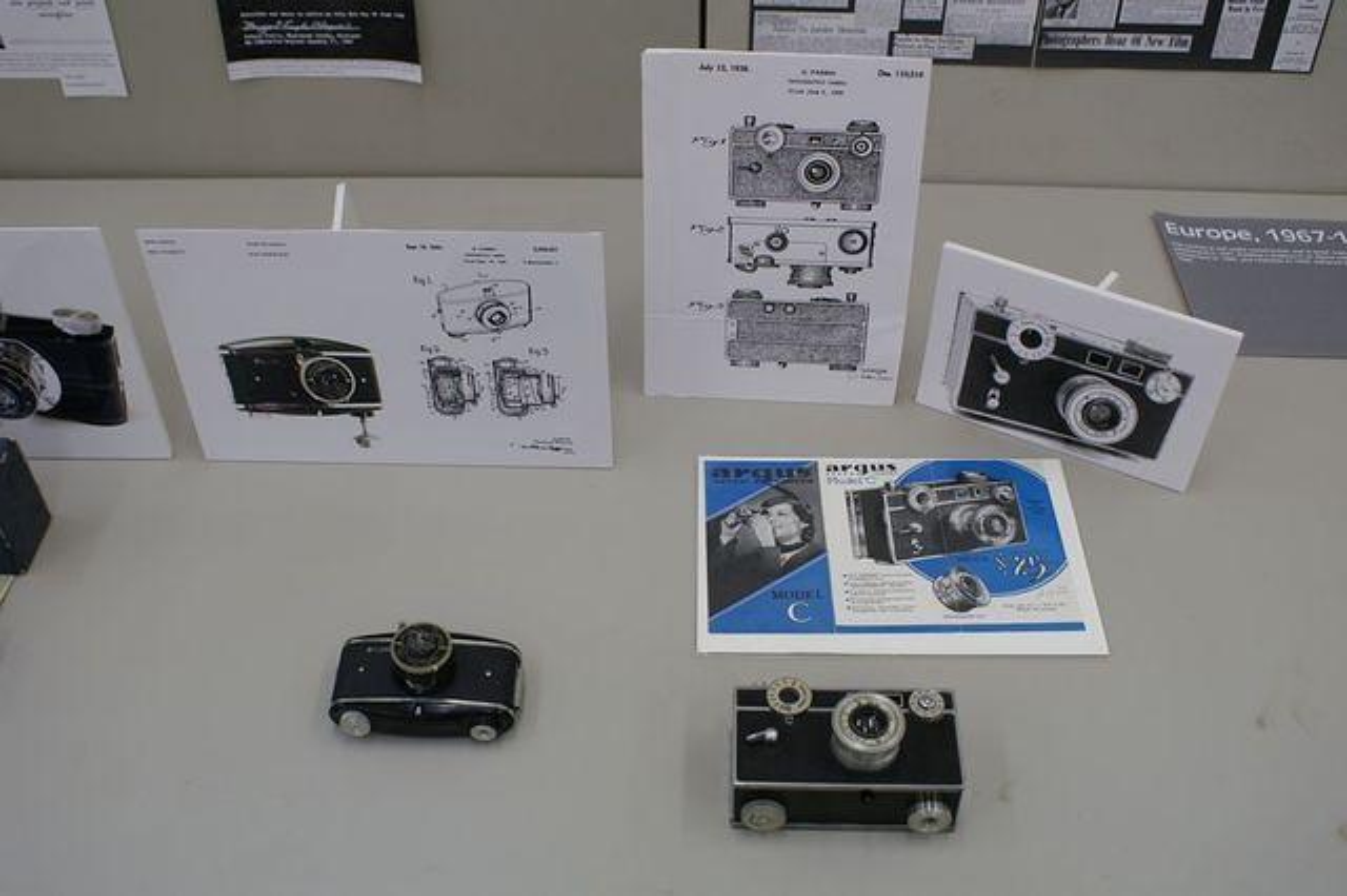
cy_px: 448
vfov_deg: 36.8
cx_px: 674
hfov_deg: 53.2
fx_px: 1346
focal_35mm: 36
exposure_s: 1/40
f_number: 4.5
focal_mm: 24
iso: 200
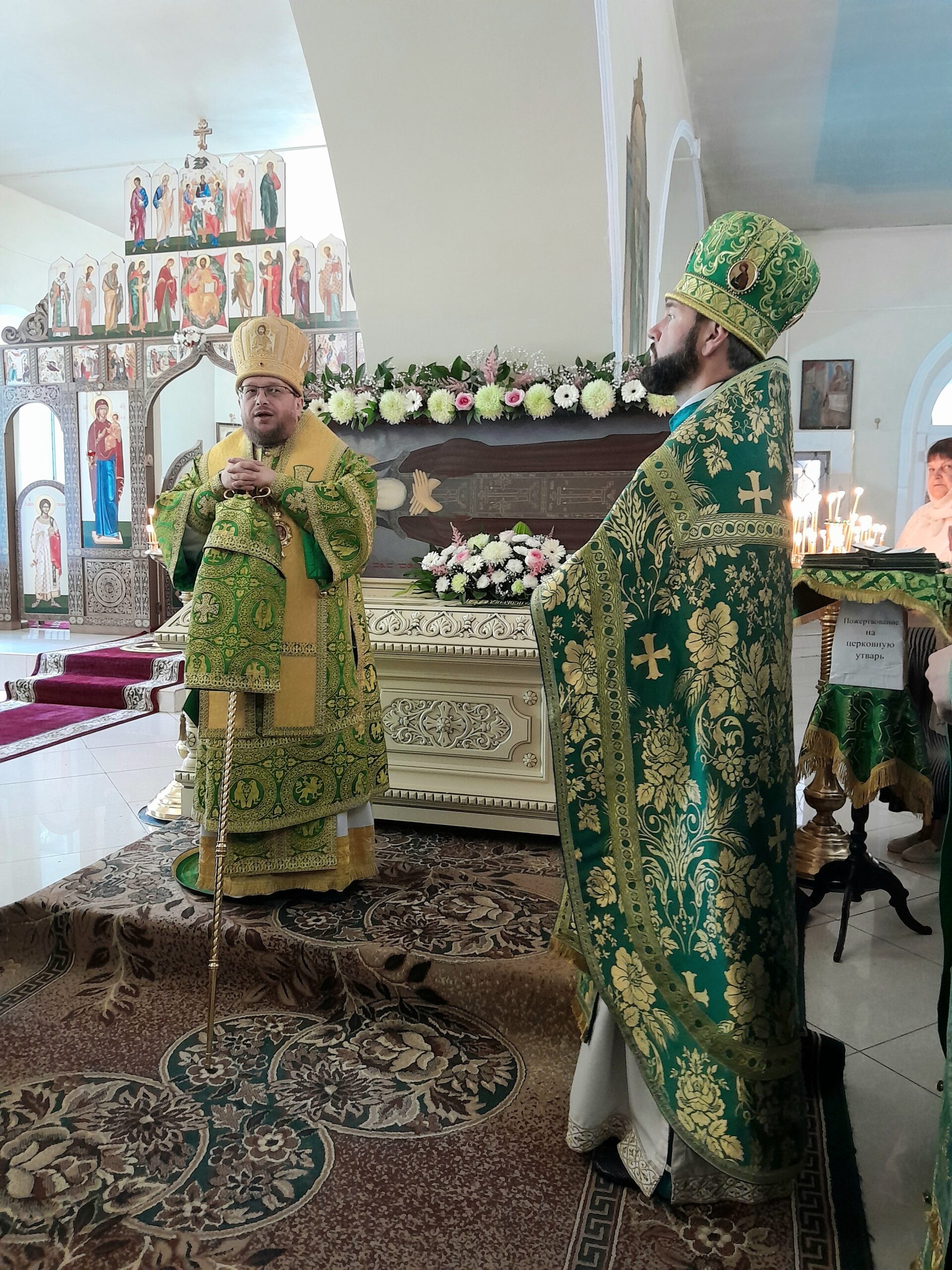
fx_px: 953
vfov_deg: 67.3
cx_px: 476
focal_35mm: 26
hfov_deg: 53.1
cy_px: 635
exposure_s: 1/33
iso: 400
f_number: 1.8
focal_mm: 3.98
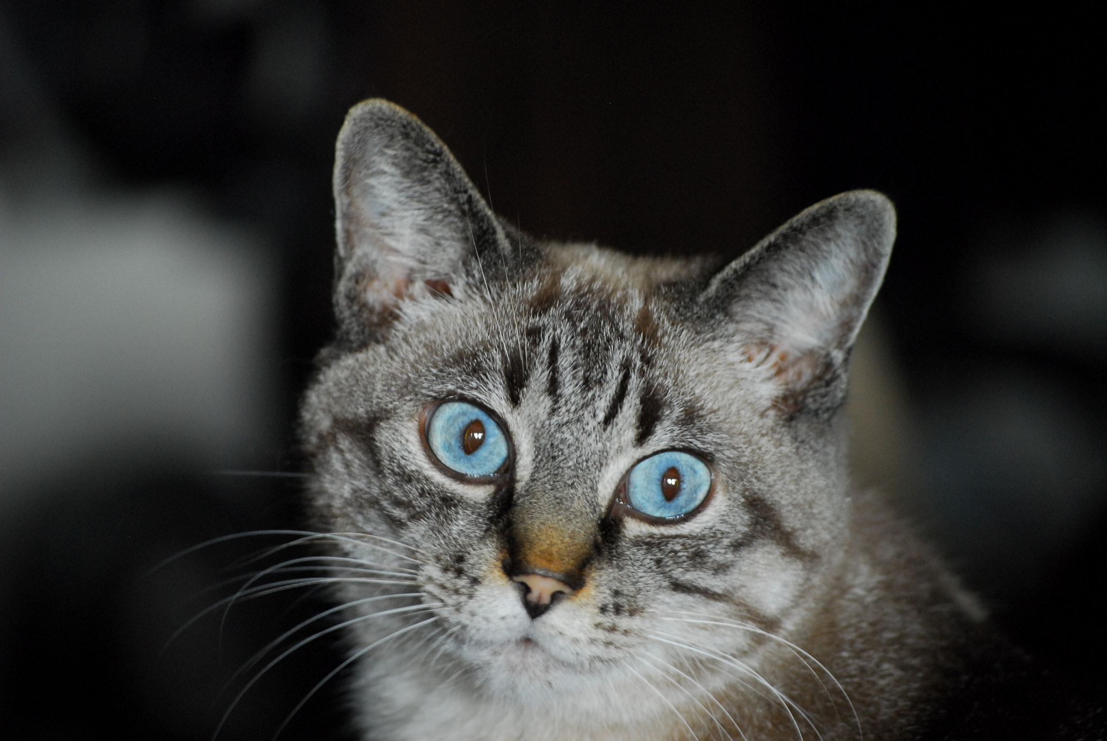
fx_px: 5080
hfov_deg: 12.4
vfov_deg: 8.3
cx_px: 554
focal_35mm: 165
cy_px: 370
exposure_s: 1/10
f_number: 5.6
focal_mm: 110
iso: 800
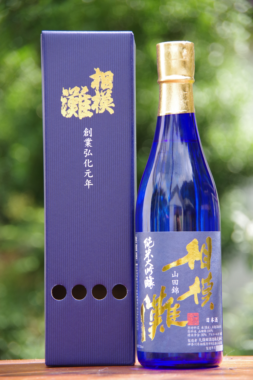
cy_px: 190
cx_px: 126
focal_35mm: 150
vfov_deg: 13.7
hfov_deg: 9.1
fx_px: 1581
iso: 400
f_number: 5.6
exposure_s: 1/250
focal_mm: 100
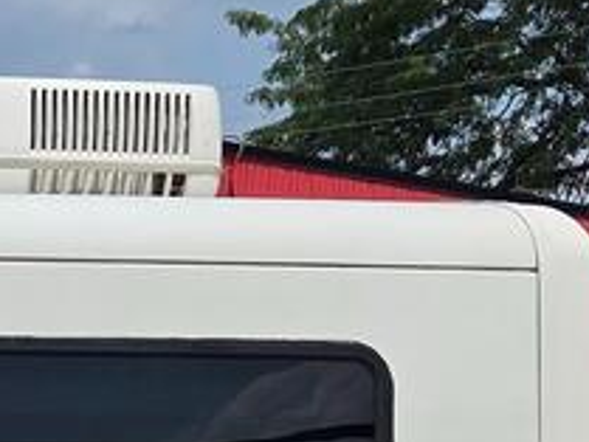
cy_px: 867
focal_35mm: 141
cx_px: -1048
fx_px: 2401
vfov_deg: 9.8
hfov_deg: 10.7
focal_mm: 6.3
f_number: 1.7
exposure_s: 1/7944
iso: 50
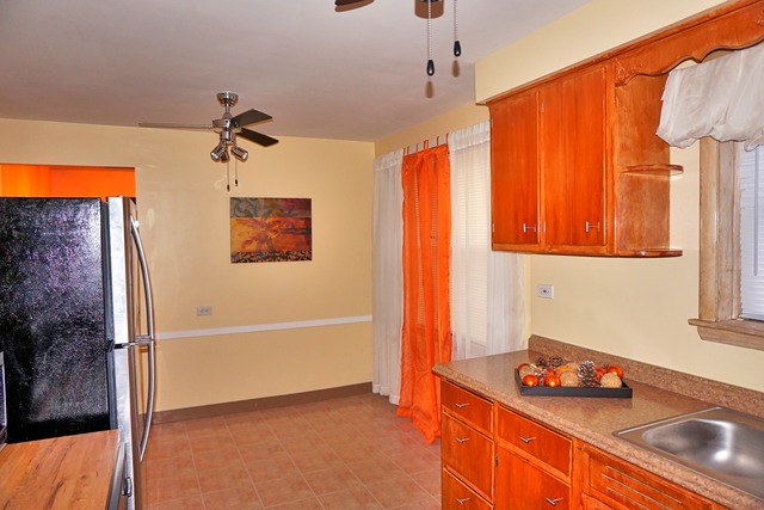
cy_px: 255
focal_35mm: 24
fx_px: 509
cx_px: 382
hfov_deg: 73.7
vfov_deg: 53.2
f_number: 3.5
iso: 800
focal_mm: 16
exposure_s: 1/100
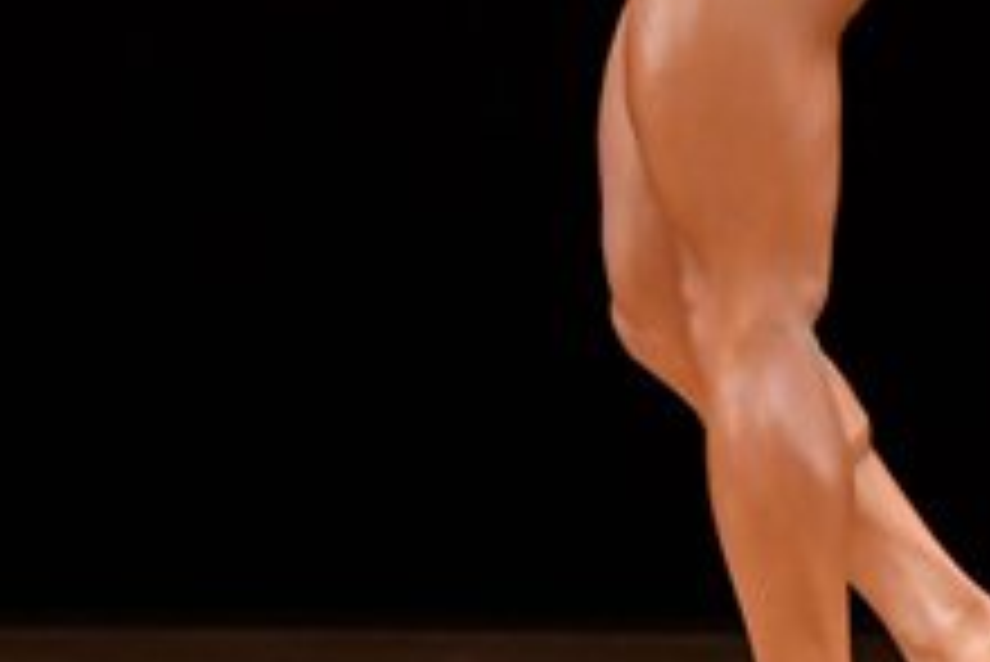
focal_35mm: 898
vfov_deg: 1.5
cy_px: -212
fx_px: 24710
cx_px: 713
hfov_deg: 2.3
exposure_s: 1/400
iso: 3200
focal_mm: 170
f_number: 5.6
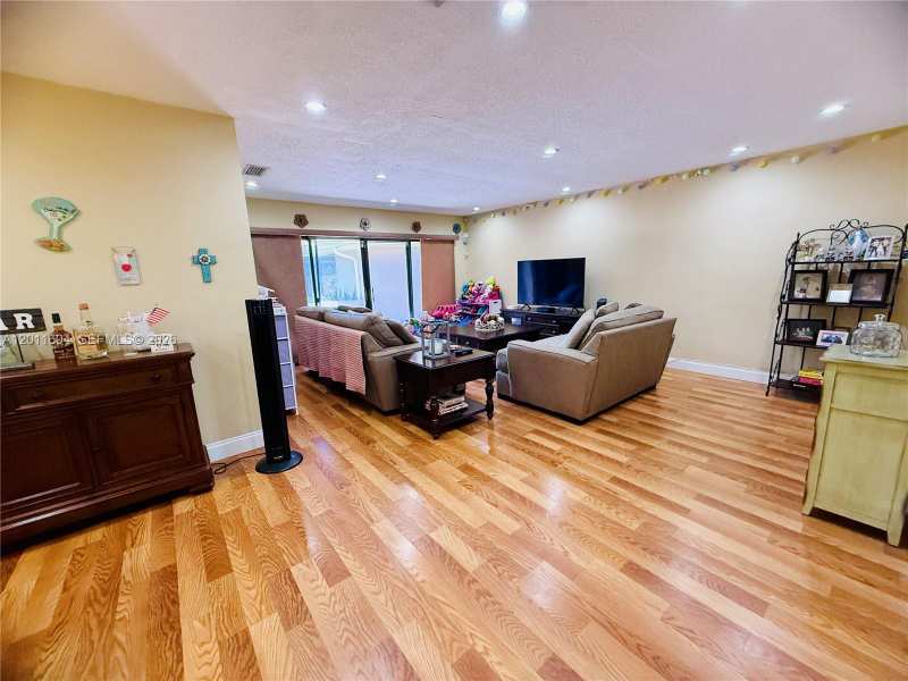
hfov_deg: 102.1
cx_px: 454
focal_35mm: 14
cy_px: 340
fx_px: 367
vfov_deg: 85.7
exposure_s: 1/120
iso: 640
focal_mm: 2.22
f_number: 2.2
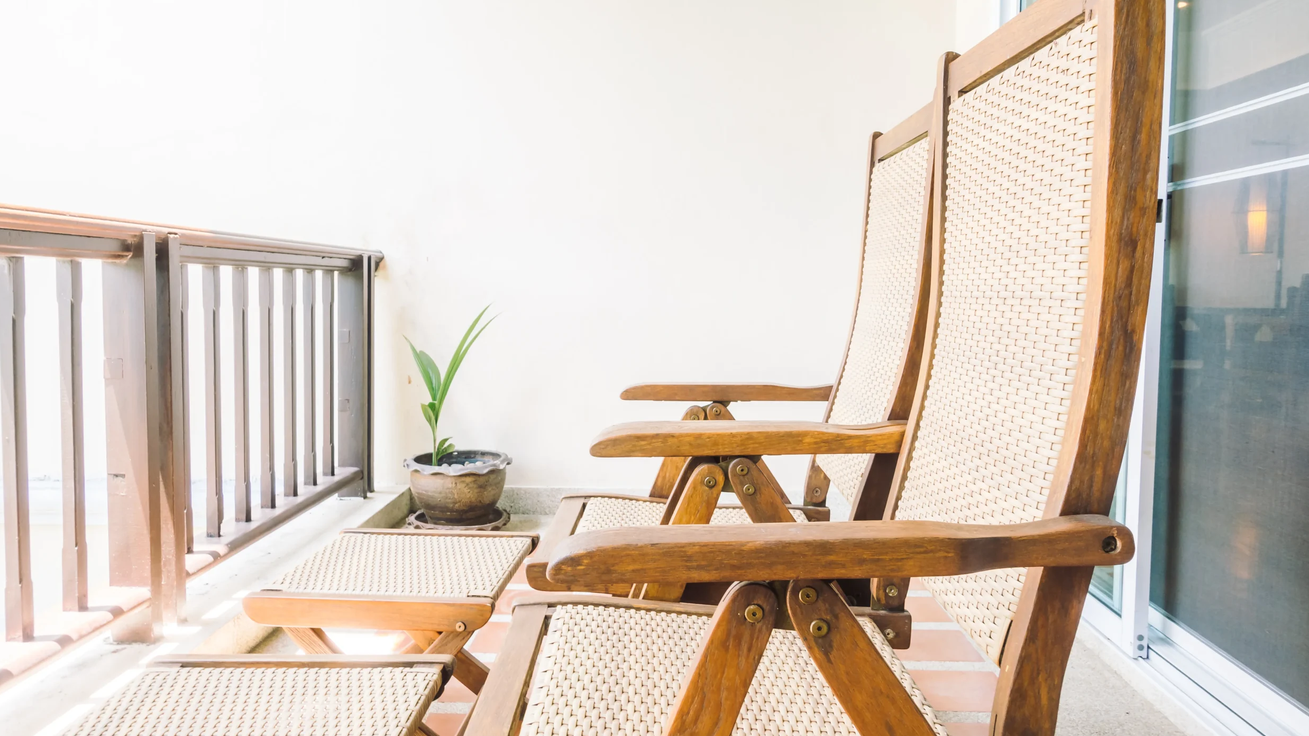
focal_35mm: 26
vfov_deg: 44.3
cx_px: 639
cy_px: 340
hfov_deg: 71.9
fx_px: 902
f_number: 5.6
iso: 125
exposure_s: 1/30
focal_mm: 8.8
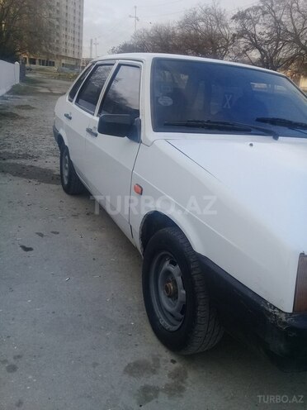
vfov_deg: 58.4
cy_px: 205
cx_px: 154
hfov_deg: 45.4
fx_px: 367
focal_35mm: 31
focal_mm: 3.3
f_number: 2.2
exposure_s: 1/212
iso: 50
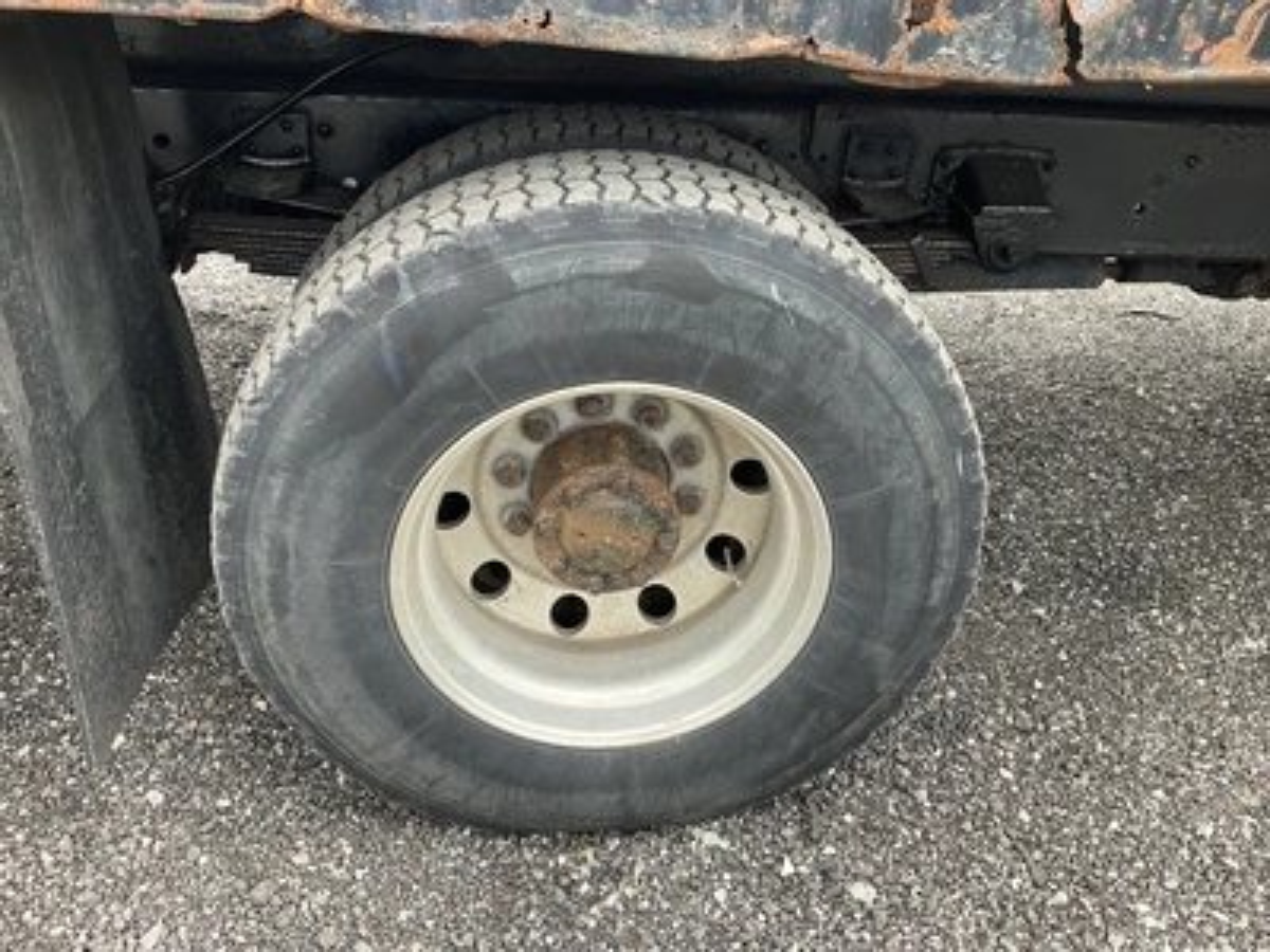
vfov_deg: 48.2
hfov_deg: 61.7
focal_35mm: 29
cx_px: 635
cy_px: 476
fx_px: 1064
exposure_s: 1/122
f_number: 1.8
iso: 25
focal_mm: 3
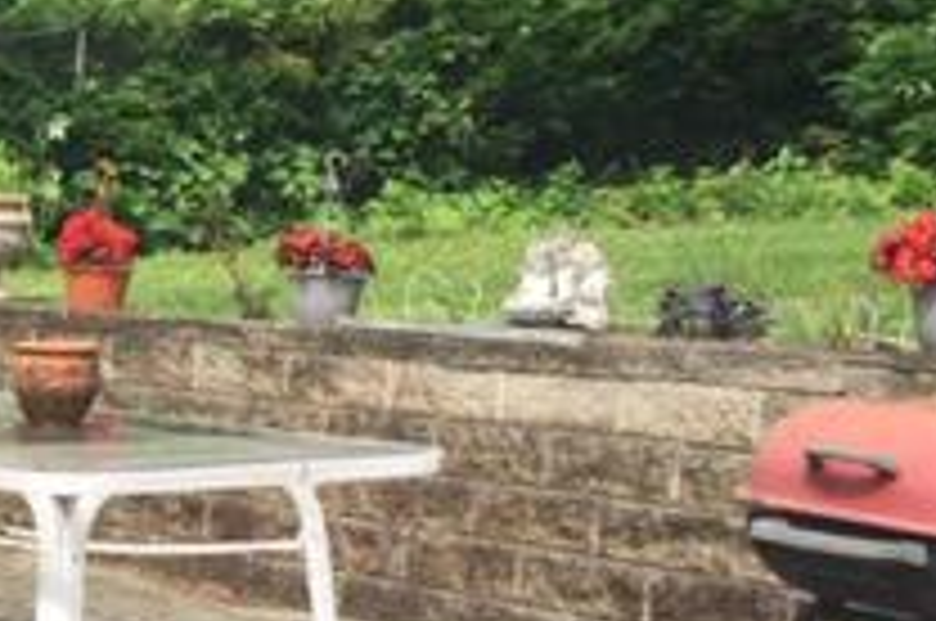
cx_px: -328
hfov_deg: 19.9
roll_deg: +0.0
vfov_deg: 14.6
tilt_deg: -7.1
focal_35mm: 93
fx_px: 2414
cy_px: 500
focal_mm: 4.15
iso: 32
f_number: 2.2
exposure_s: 1/824
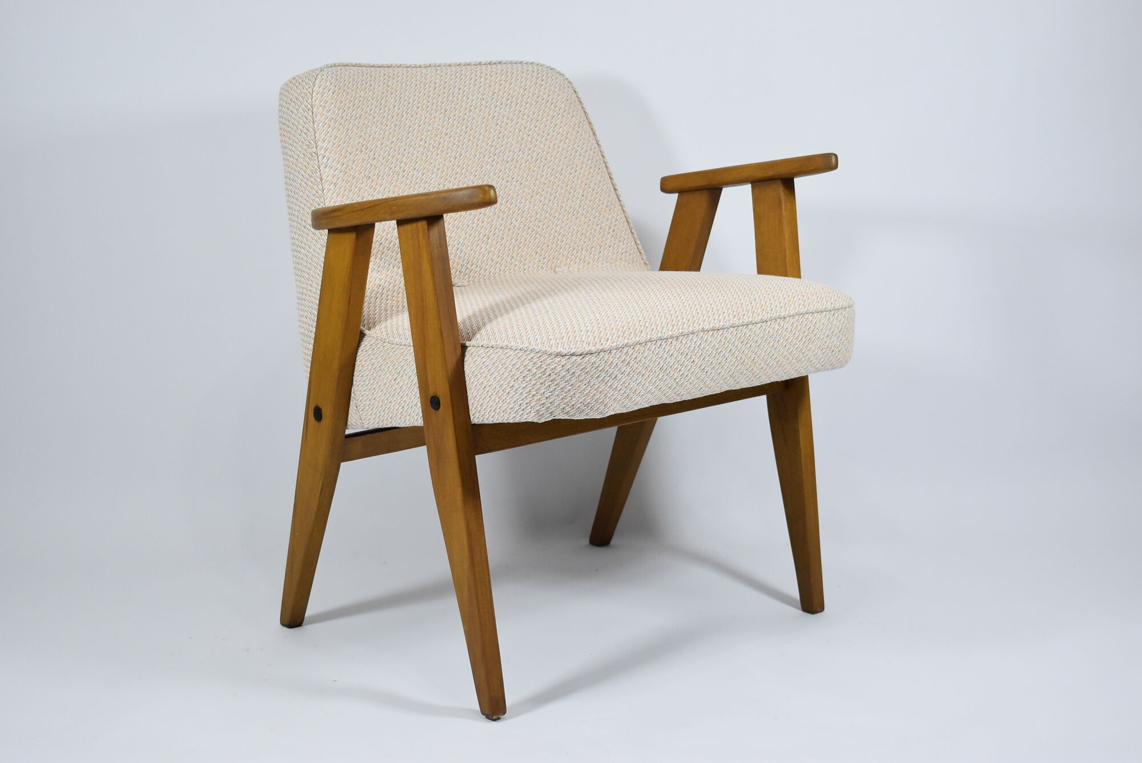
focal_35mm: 57
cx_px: 571
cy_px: 382
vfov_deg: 23.8
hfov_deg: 35.0
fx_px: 1810
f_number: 4.8
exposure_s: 1/125
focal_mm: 38
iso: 1100
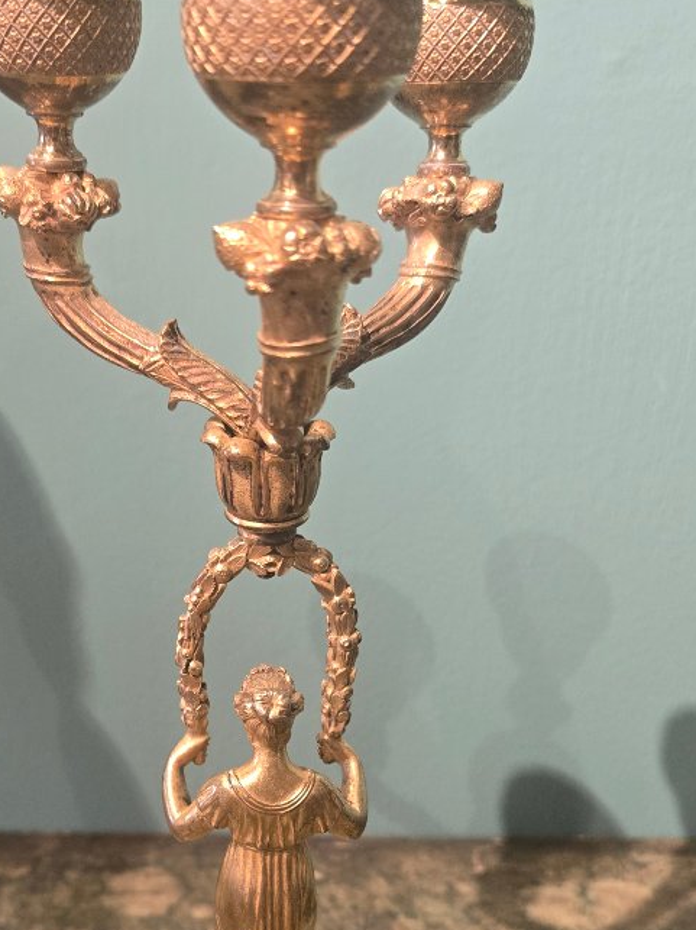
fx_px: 1154
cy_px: 627
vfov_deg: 43.2
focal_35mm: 43
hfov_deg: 33.2
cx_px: 218
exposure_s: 1/100
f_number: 1.8
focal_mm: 5.4
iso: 640
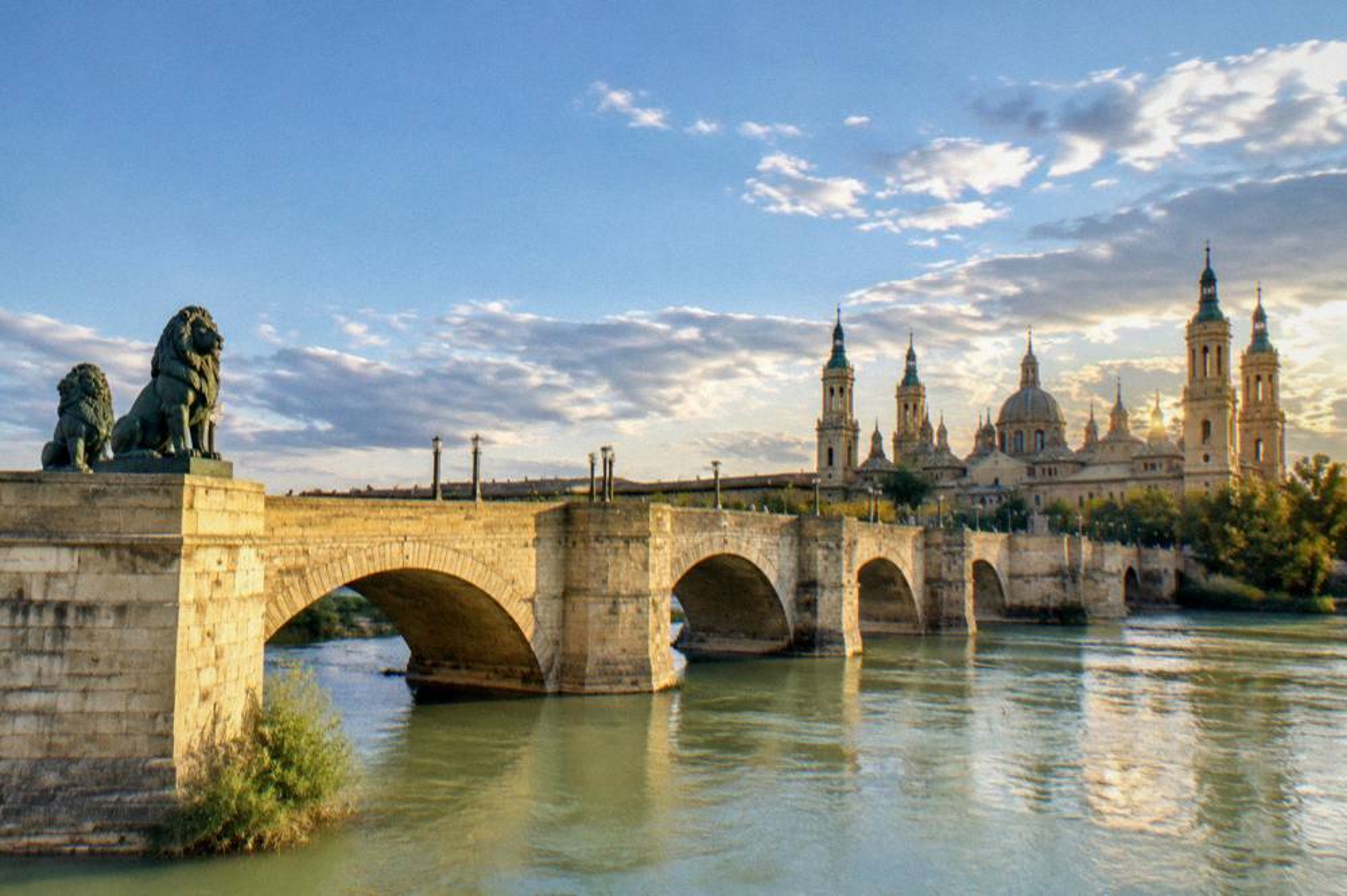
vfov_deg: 37.8
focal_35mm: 35
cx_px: 674
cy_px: 448
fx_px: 1309
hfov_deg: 54.5
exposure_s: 1/640
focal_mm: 35
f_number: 9
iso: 320
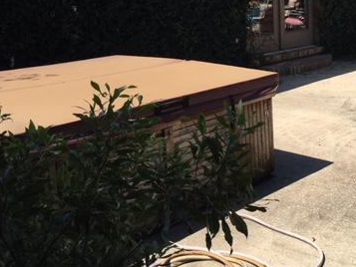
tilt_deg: -8.6
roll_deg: +0.7
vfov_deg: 27.5
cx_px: 310
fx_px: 535
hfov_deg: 35.0
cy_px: 58
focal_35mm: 52
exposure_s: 1/1202
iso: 25
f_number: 2.2
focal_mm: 4.15
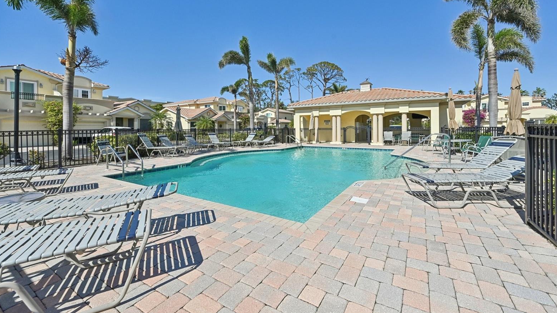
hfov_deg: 103.0
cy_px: 125
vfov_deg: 69.8
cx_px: 280
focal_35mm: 15
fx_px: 222
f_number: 8
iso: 400
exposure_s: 1/3200
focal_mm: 14
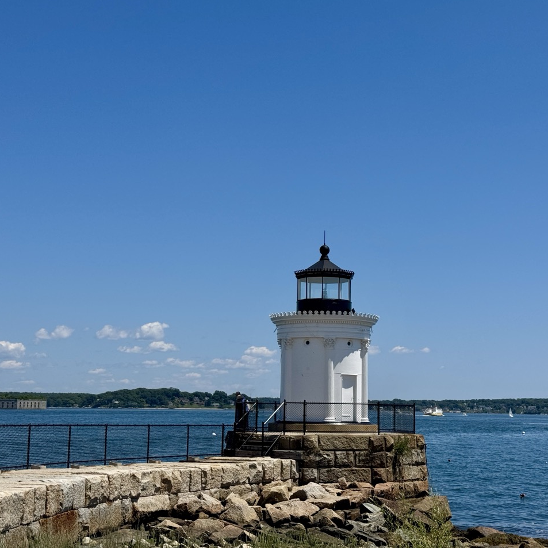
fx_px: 1021
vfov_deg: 30.0
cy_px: 275
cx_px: 287
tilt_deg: +7.3
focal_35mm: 57
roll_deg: -1.4
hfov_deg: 30.0
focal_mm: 6.76
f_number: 1.78
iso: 64
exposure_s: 1/7937
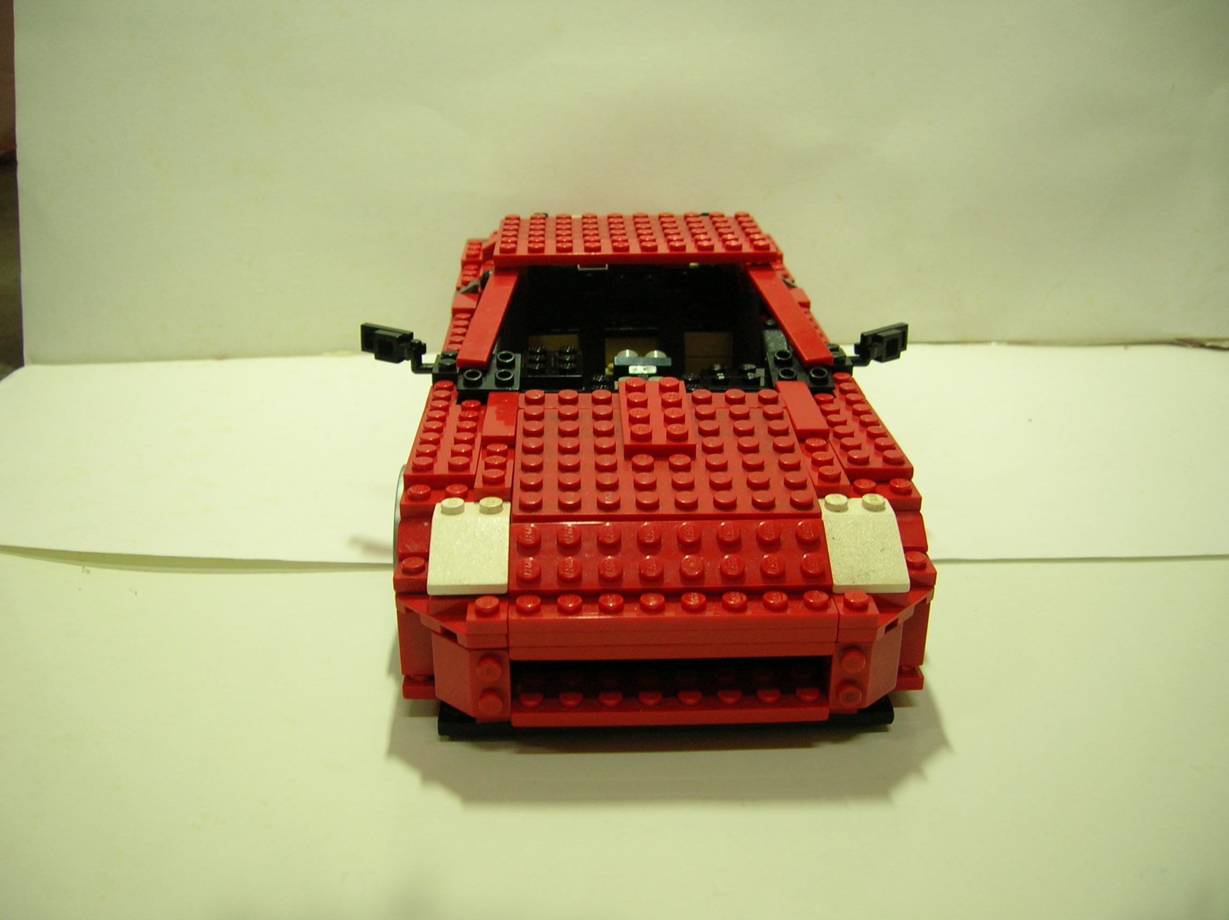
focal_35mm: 34
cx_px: 614
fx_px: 1206
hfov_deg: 54.0
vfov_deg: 41.7
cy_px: 460
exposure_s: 1/4.2
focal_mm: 5.7
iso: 77
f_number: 2.9
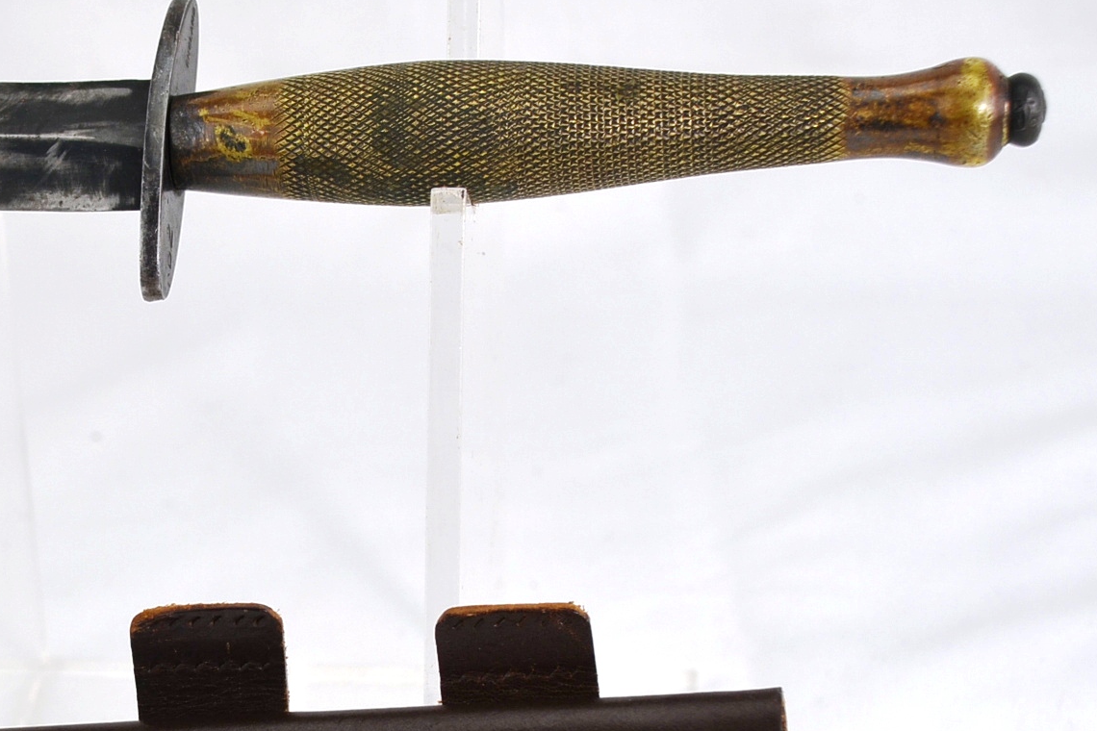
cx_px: 80
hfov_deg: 16.4
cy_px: 565
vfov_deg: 11.1
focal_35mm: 123
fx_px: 3748
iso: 200
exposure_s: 1/200
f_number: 7.1
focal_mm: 38
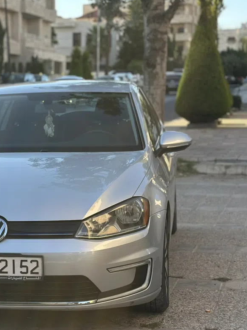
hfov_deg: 17.4
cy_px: 176
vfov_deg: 23.3
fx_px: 799
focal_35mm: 84
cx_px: 41
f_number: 1.78
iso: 80
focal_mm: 6.86
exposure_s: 1/1085
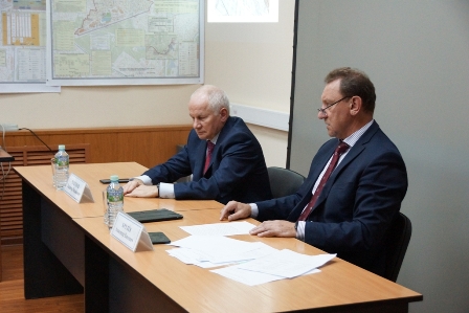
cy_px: 156
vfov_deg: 22.6
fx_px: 782
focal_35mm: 60
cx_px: 234
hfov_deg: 33.4
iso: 2500
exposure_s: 1/125
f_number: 5.6
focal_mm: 40
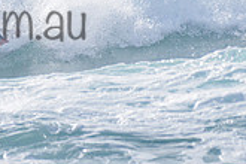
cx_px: -129
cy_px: -27
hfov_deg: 1.0
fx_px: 14677
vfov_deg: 0.6
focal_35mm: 2148
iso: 80
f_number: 5.6
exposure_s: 1/2000
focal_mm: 500
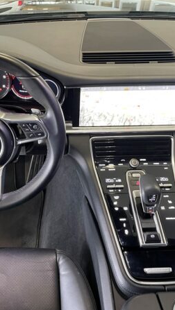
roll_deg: -1.6
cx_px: 52
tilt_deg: -36.3
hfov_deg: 30.9
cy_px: 155
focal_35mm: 38
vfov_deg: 52.8
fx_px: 313
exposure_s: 1/52
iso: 400
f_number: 1.6
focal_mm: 4.2
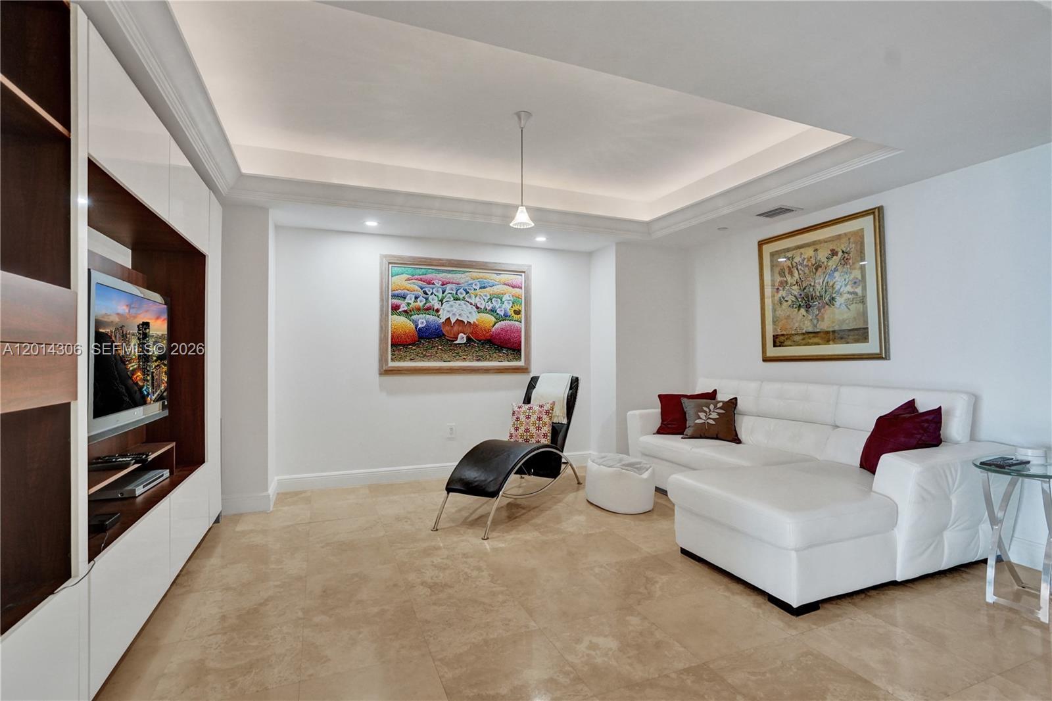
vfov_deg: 73.7
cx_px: 526
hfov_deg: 96.7
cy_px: 350
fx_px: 467
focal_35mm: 16
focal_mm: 16
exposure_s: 1/200
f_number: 5
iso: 2500
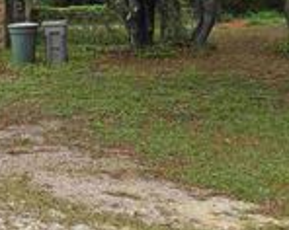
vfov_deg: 19.9
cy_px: 50
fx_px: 649
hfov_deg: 22.9
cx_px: -64
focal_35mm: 76
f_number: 1.7
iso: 12
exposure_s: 1/252
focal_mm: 6.3
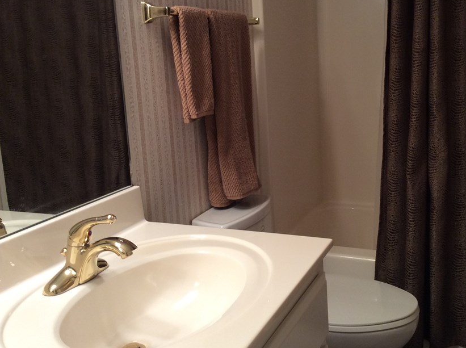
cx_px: 272
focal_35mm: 40
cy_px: 139
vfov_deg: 35.7
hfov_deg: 46.7
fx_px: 538
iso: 64
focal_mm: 3.3
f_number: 2.4
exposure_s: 1/24
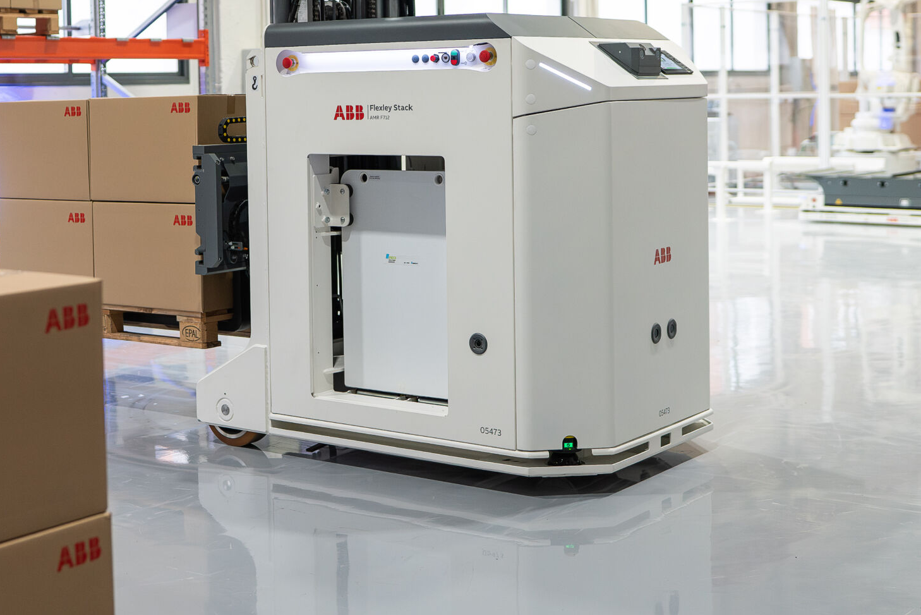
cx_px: 271
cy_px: 137
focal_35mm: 60
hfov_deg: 33.0
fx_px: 1535
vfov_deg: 22.4
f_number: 2
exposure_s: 1/1600
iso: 1600
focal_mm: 35
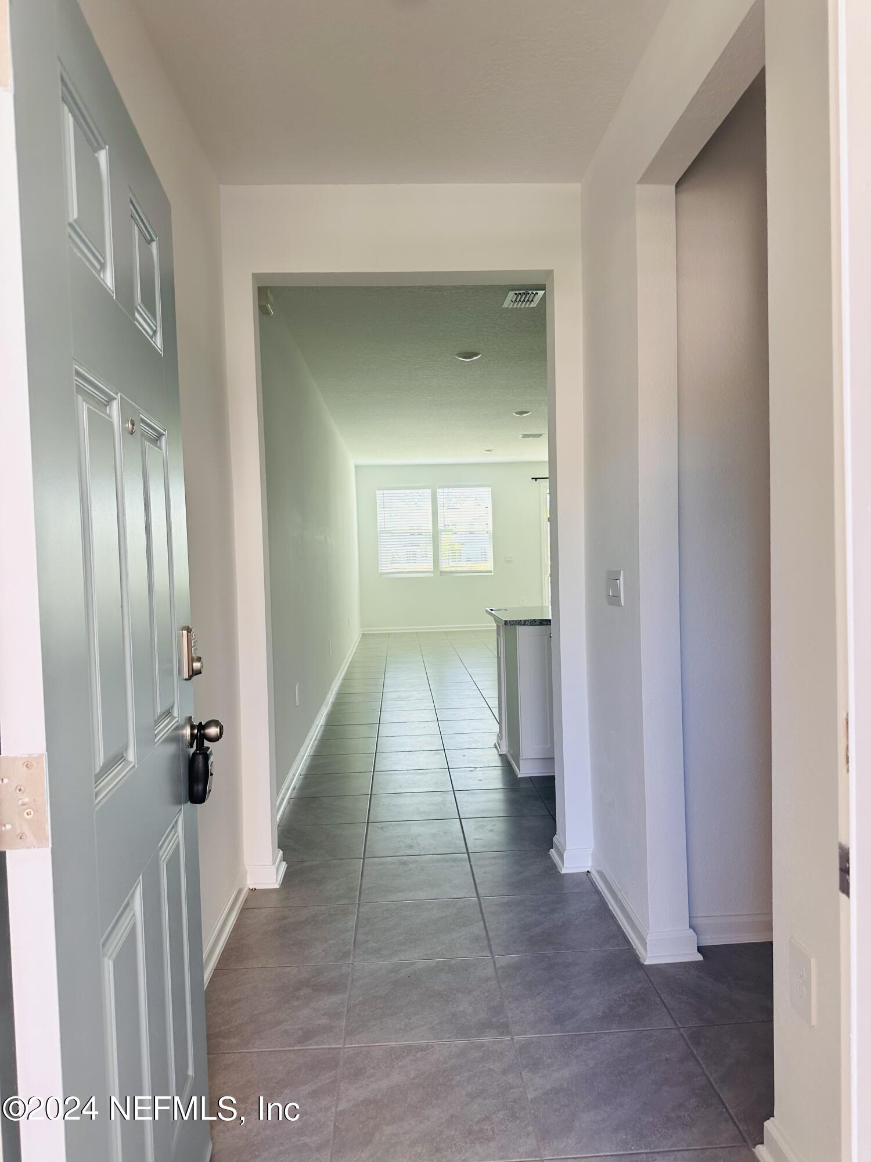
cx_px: 436
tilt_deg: -0.7
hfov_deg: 56.8
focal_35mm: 24
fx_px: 805
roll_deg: +0.5
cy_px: 581
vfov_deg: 71.6
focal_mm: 6.86
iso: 100
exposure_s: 1/130
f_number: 1.78
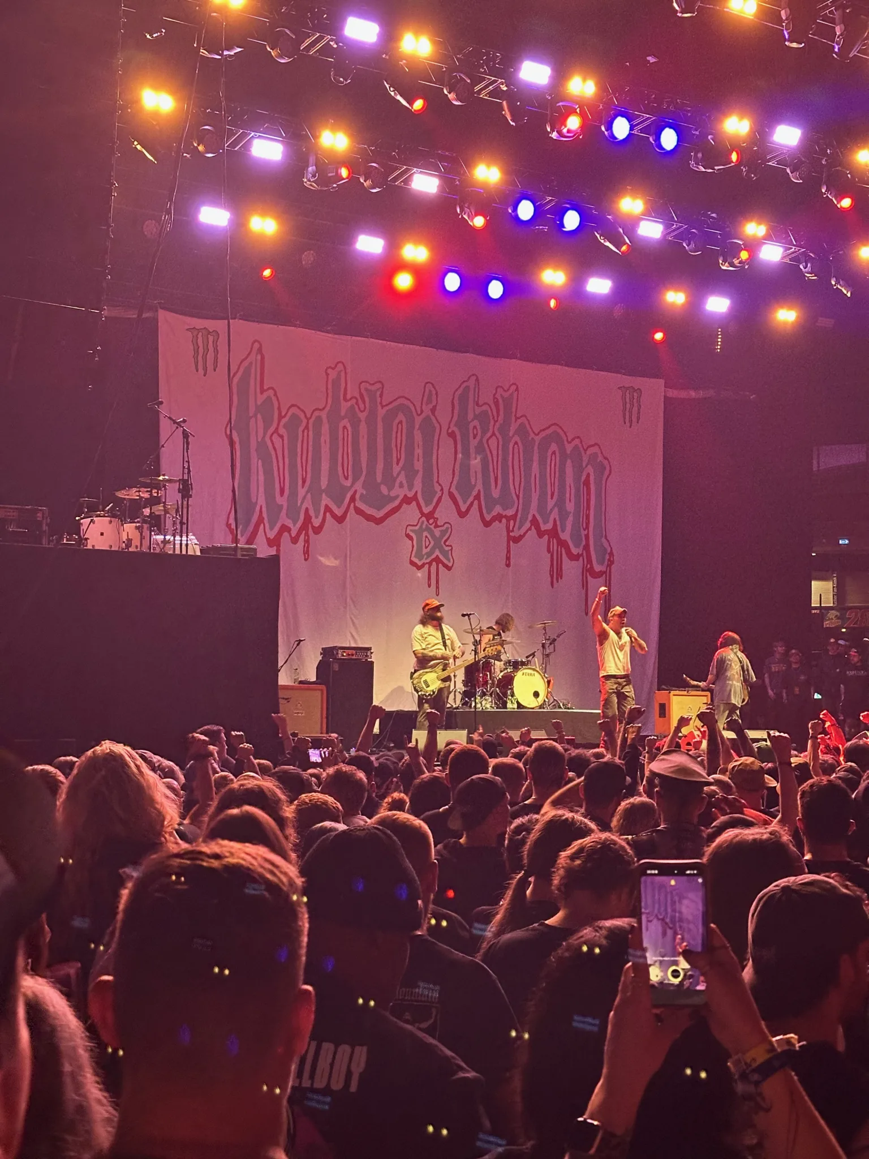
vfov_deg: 39.7
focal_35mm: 48
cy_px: 580
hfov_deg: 30.3
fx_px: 1607
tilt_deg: +5.1
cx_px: 434
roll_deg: -0.8
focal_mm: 6.86
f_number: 1.78
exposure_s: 1/40
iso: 400
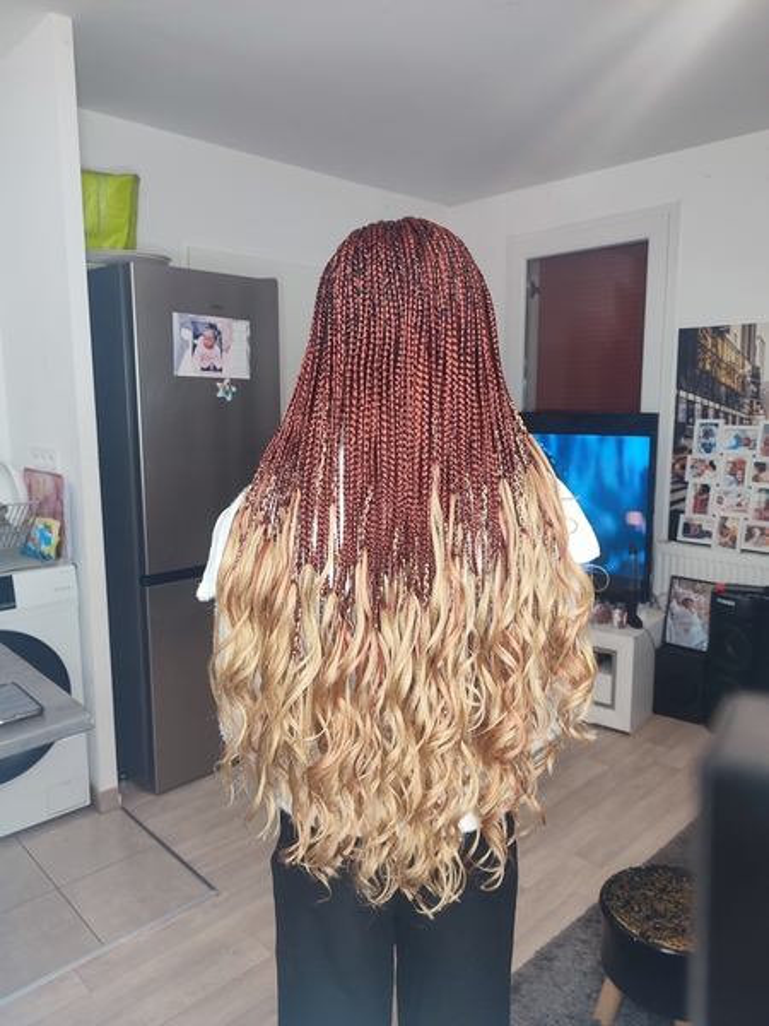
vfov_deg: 71.6
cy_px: 513
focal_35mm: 24
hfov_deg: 56.8
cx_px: 384
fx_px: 711
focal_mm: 5.89
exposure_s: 1/33
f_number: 1.89
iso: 232
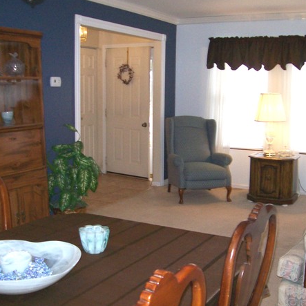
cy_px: 149
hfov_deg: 36.8
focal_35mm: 46
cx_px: 169
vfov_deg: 36.8
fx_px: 460
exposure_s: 1/64
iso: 200
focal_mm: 6
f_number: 2.7
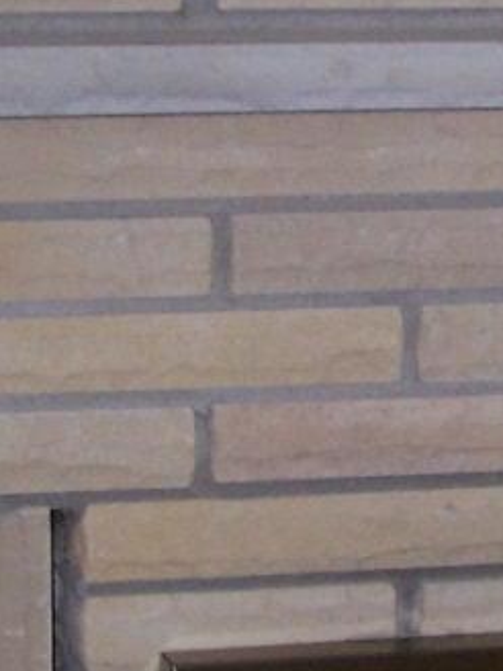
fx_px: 3487
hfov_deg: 8.2
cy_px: 295
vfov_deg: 11.0
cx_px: 534
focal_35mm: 180
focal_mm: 6.3
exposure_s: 1/60
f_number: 2.8
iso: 140
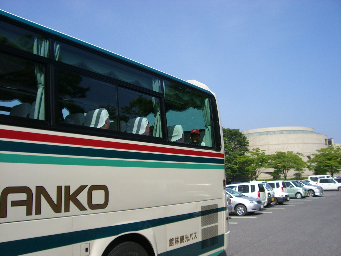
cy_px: 128
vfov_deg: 37.7
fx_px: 374
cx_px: 170
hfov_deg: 49.0
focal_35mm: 38
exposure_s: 1/640
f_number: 4.3
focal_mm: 6.2
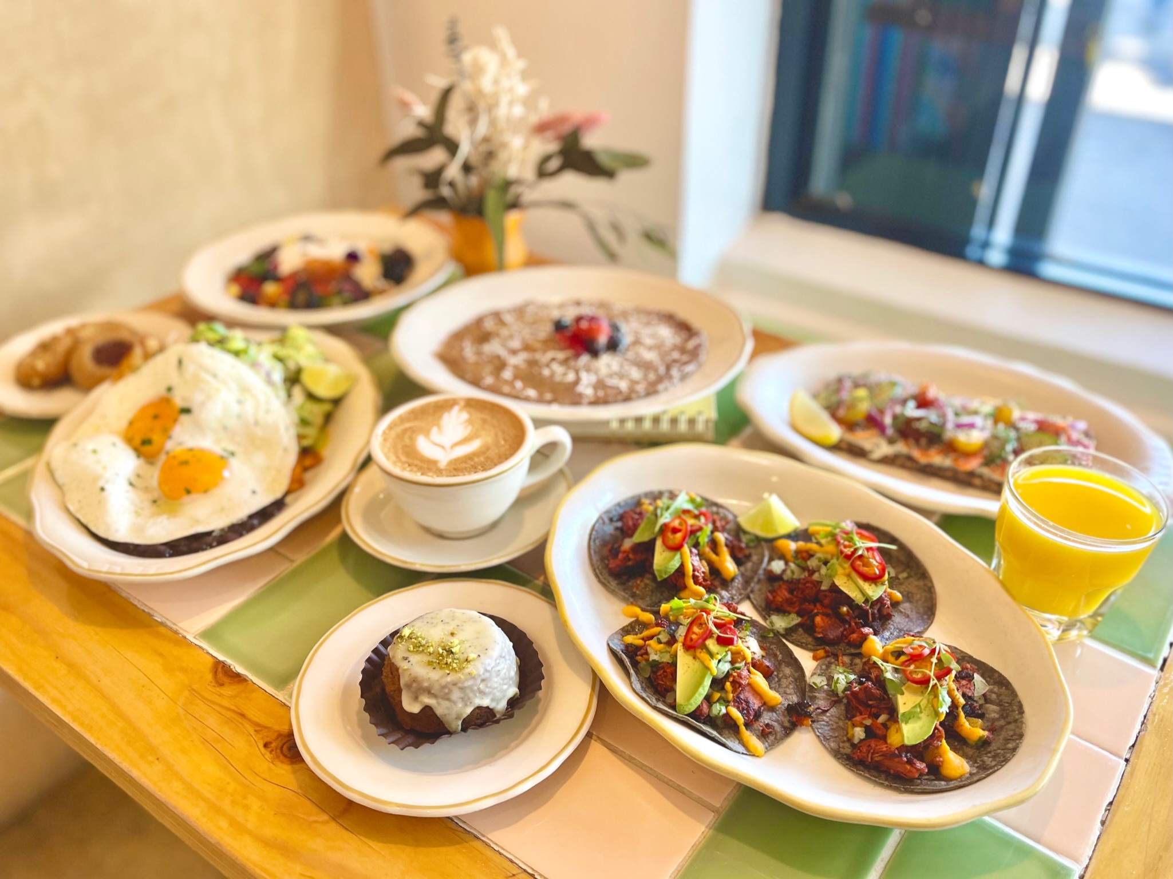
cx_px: 586
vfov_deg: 53.0
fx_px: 881
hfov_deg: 67.3
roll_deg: -1.3
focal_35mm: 26
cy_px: 440
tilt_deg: -36.9
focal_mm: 5.1
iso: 100
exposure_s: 1/120
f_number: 1.6
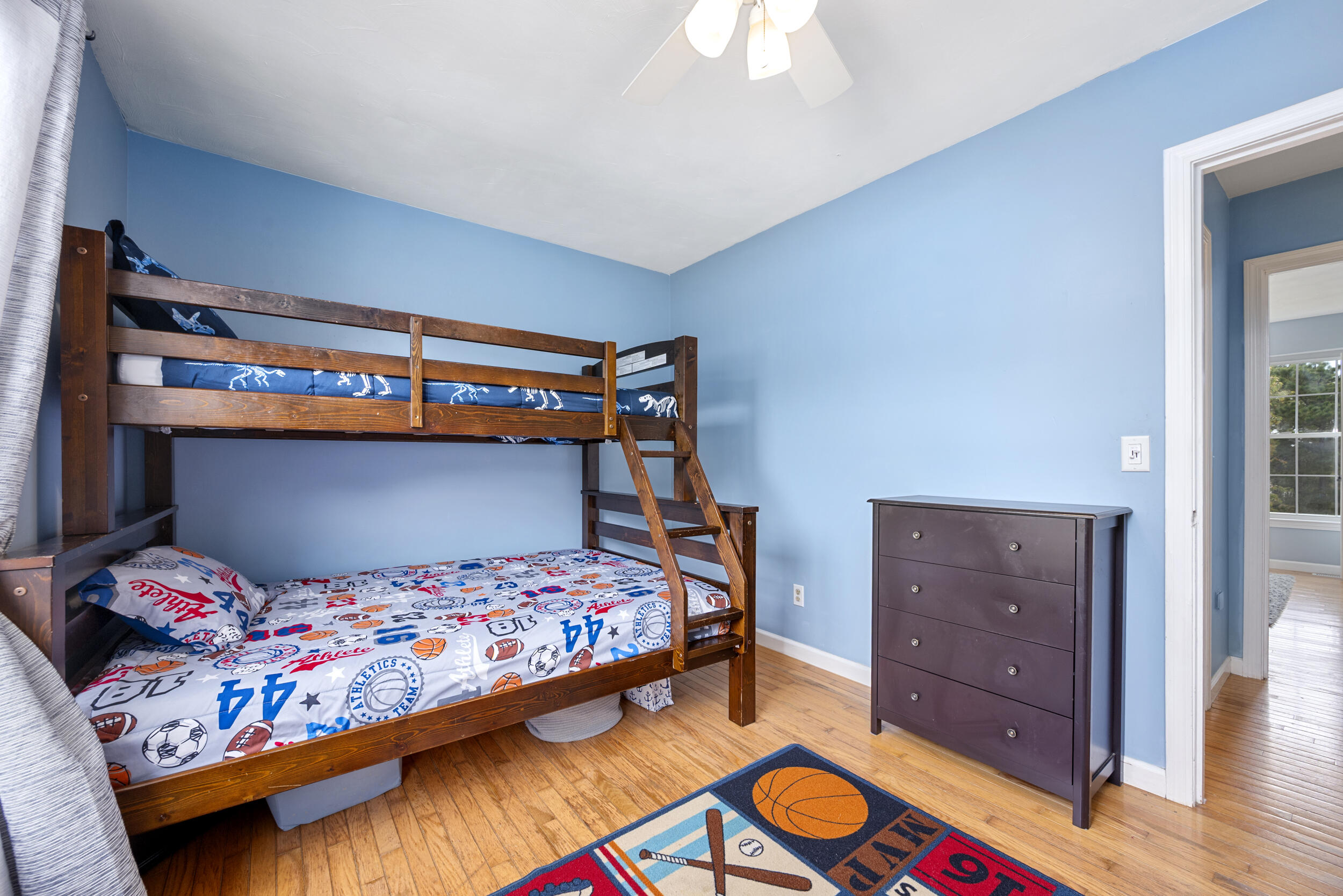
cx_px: 672
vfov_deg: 81.2
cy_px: 448
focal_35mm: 14
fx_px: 522
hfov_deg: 104.3
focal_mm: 14
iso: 320
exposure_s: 1/4
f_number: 8
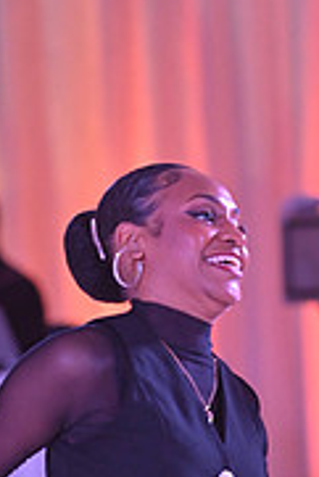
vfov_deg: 3.2
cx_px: 352
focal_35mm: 642
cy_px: 680
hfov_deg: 2.1
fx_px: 8516
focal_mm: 200
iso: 2500
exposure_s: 1/320
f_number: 5
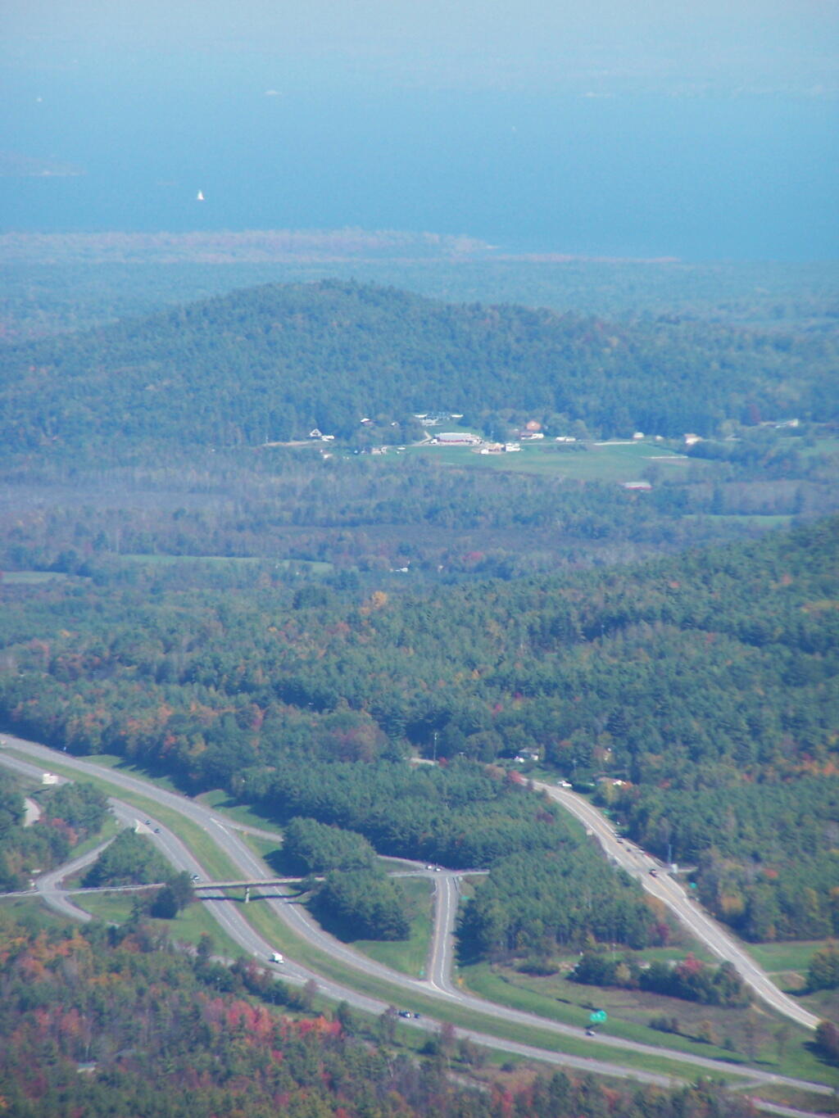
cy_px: 559
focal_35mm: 380
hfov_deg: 3.9
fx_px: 12278
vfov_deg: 5.2
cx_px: 420
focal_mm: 63
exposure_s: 1/640
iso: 80
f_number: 5
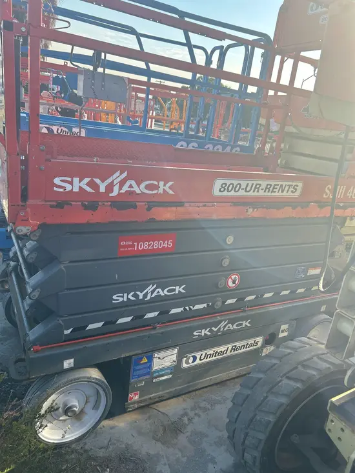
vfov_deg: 67.3
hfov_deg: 53.1
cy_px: 236
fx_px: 355
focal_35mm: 26
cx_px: 178
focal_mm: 5.7
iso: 50
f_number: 1.5
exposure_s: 1/1209
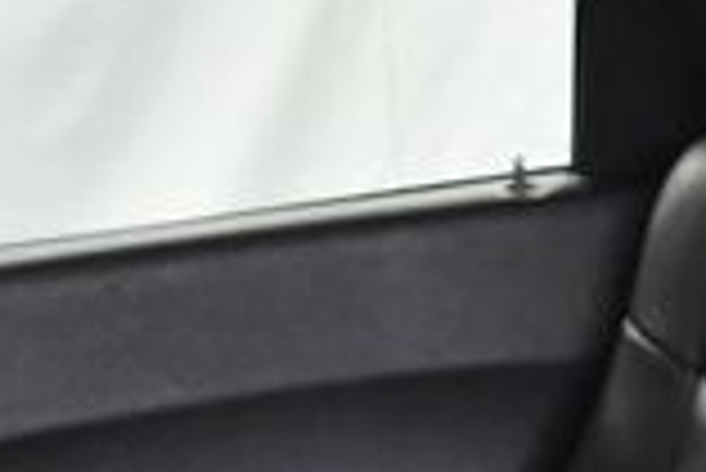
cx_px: 994
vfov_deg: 9.0
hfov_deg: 13.3
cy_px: 791
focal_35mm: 147
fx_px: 2885
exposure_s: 1/60
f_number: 3.5
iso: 4000
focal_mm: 18
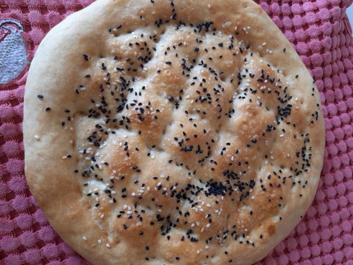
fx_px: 275
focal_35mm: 27
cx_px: 176
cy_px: 132
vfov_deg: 51.4
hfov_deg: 65.3
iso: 50
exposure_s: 1/50
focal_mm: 3.93
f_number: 1.7
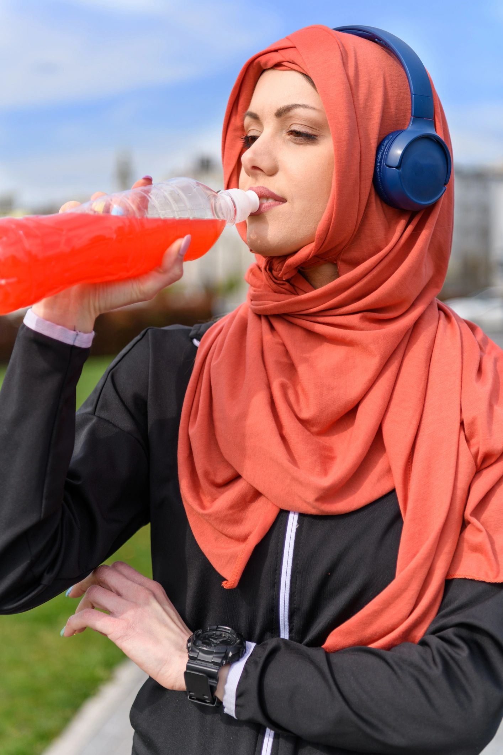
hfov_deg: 23.4
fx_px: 1215
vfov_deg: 34.5
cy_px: 378
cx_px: 252
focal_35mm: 58
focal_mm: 58
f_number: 2.8
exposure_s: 1/2000
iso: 160
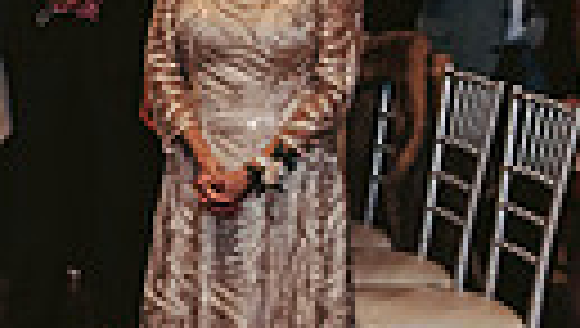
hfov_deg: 14.0
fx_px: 2125
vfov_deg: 8.8
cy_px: 34
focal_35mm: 138
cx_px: -430
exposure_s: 1/80
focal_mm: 28
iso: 1250
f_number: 3.2
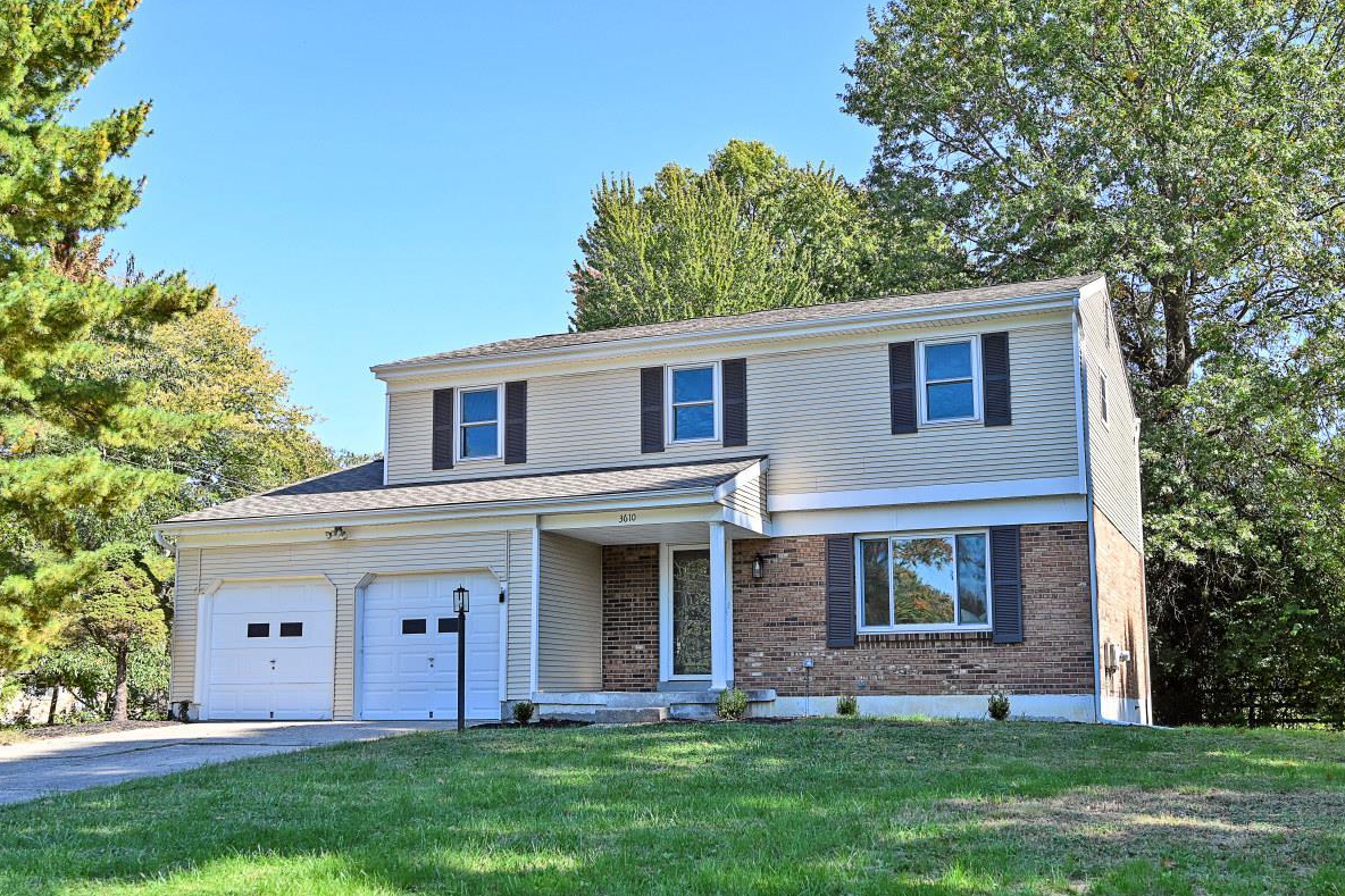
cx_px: 677
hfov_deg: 50.7
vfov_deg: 35.0
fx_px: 1419
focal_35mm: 38
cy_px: 499
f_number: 5.6
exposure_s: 1/250
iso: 125
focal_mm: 30
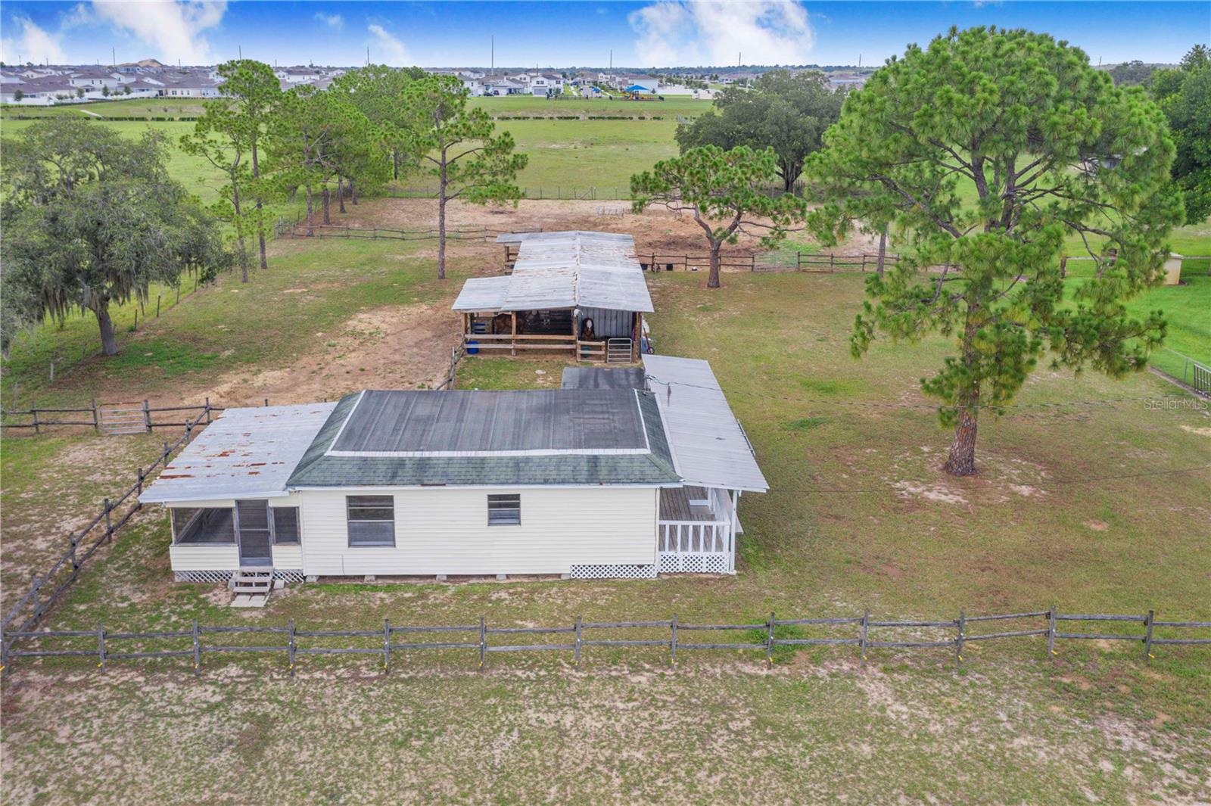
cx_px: 606
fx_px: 941
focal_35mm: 28
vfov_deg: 46.4
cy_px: 403
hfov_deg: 65.5
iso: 100
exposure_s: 1/200
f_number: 5.6
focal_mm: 10.26
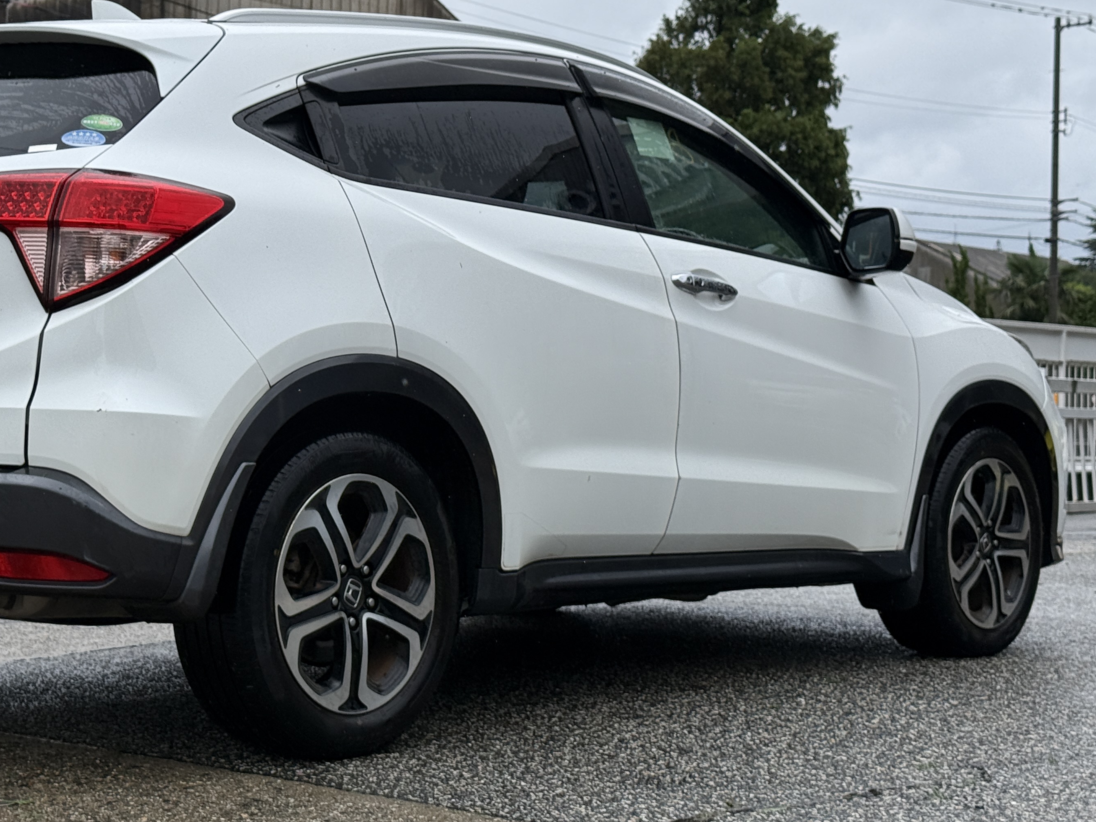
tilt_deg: +1.9
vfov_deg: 20.4
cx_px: 334
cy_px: 326
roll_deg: -0.6
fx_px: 2280
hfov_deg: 26.8
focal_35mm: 72
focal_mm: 6.76
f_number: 1.78
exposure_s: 1/2415
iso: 64
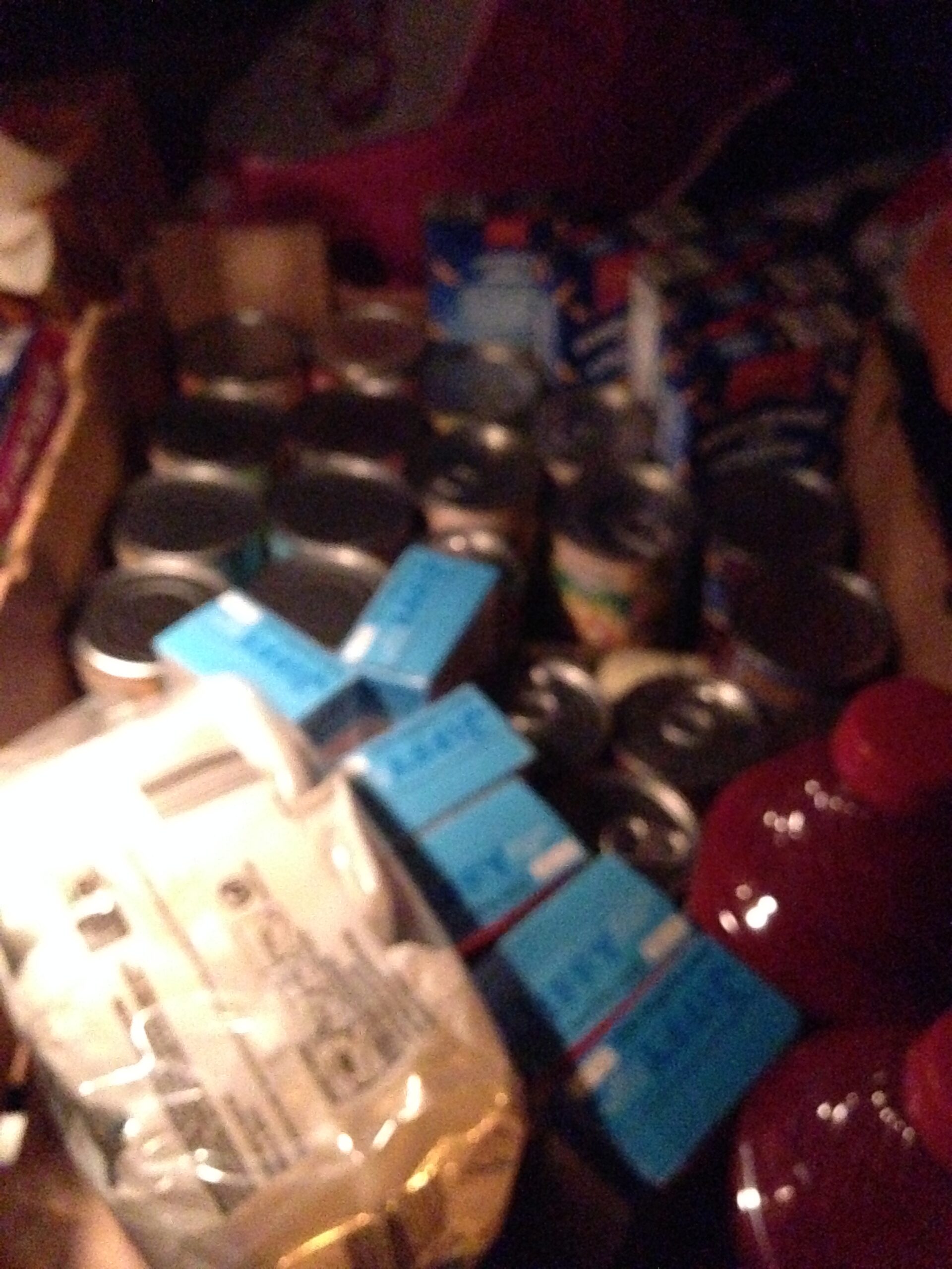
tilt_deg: -54.1
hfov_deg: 42.9
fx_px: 1210
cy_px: 634
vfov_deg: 55.4
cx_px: 476
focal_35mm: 33
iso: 3200
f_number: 2.4
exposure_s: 1/15
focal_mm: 4.12
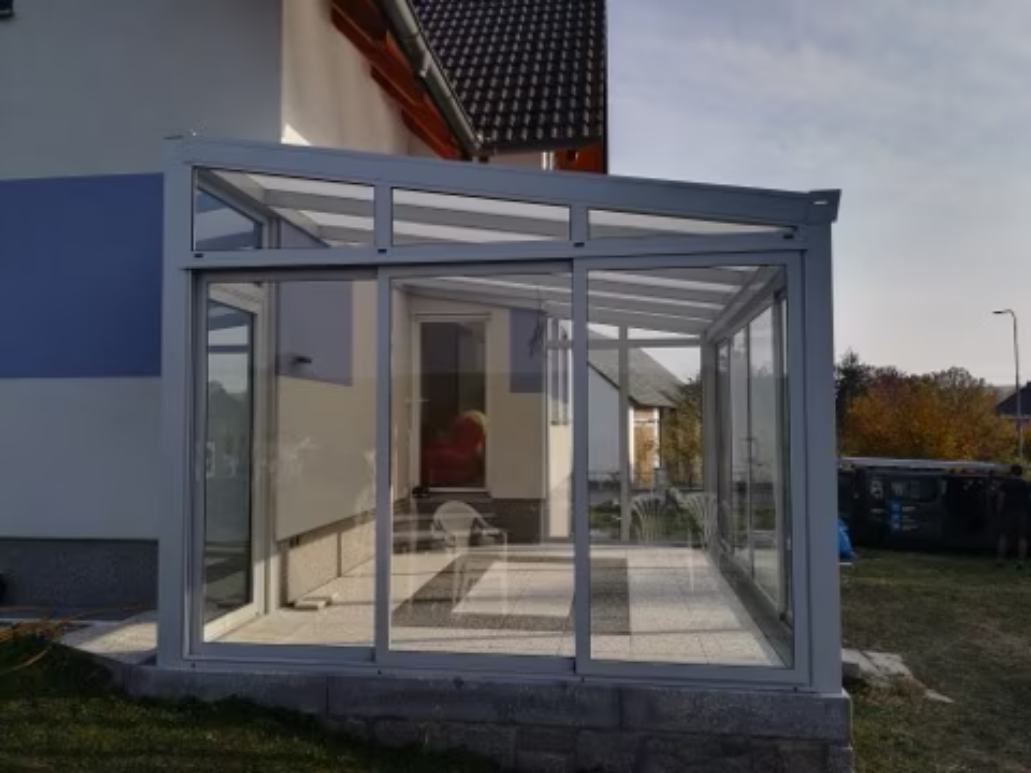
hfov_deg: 67.3
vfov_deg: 53.1
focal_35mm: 26
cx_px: 516
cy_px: 386
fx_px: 774
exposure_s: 1/855
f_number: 2.2
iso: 50
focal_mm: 3.83
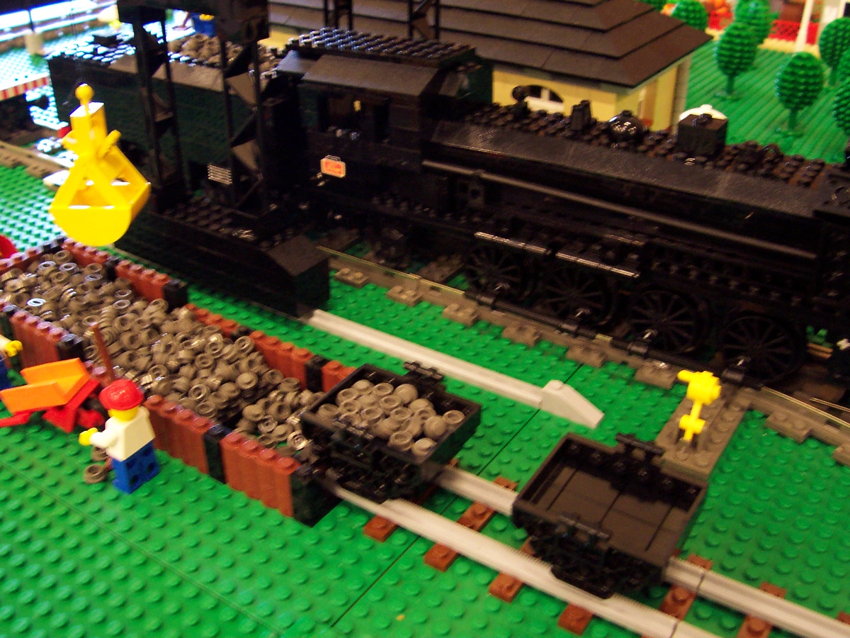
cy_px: 319
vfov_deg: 38.7
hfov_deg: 50.1
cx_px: 425
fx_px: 909
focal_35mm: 37
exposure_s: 1/8
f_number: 2.8
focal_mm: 5.6
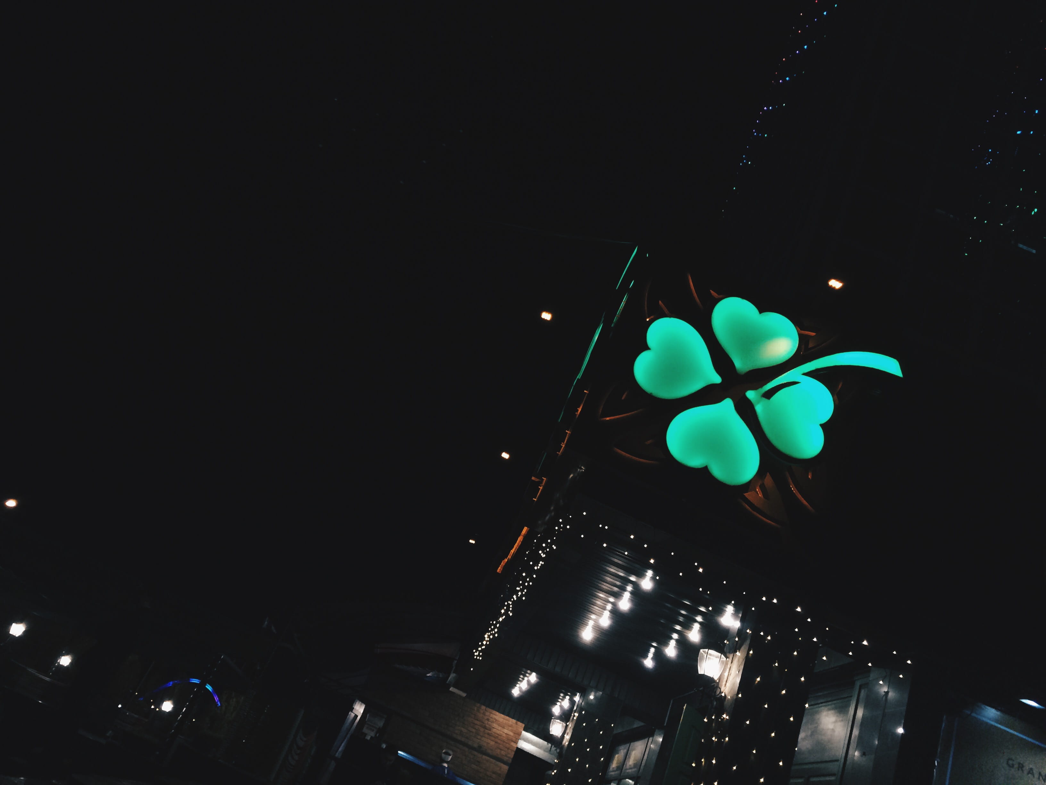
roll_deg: -24.4
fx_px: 876
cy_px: 392
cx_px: 523
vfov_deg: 48.2
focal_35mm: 29
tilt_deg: +26.6
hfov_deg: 61.7
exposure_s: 1/33
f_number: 2.2
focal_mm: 4.15
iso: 200
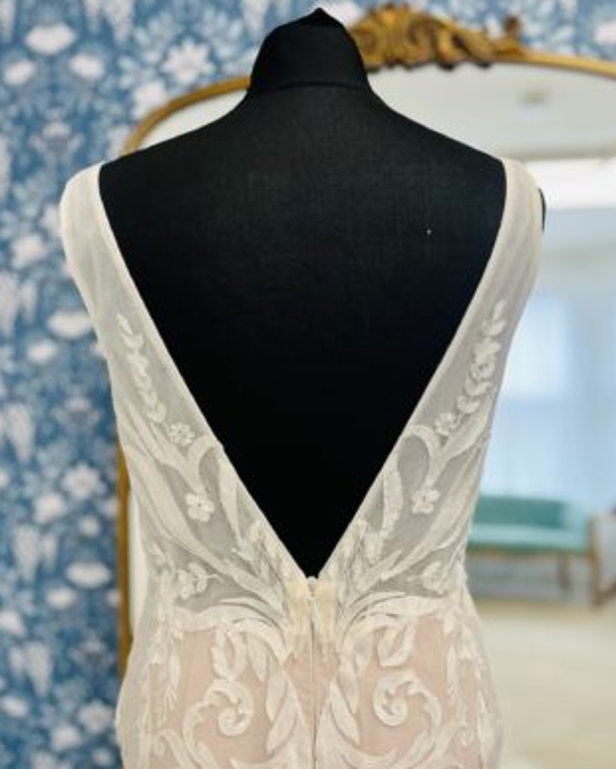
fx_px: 638
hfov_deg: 51.6
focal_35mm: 28
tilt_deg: -9.3
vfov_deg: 62.2
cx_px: 306
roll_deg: +1.8
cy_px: 390
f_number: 1.6
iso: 40
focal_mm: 5.1
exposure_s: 1/100
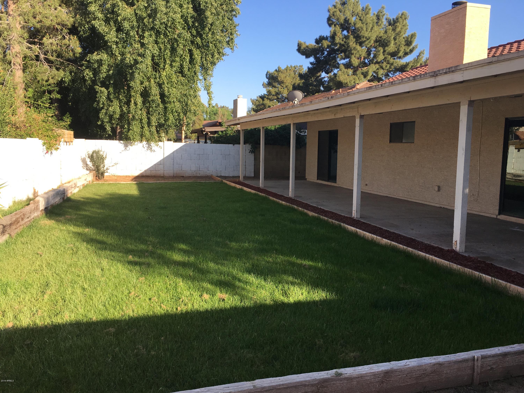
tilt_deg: -5.2
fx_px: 439
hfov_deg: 61.7
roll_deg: -0.1
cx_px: 262
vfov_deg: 48.2
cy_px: 196
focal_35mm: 29
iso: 25
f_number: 2.2
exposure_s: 1/574
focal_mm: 4.15
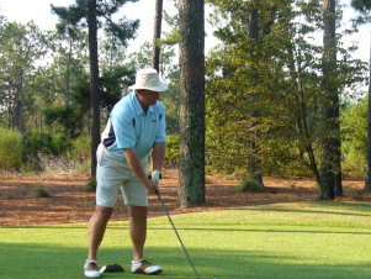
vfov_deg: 14.4
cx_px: 195
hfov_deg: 19.1
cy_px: 152
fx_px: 1104
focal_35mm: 103
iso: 80
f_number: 3.4
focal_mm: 14.5
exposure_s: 1/200
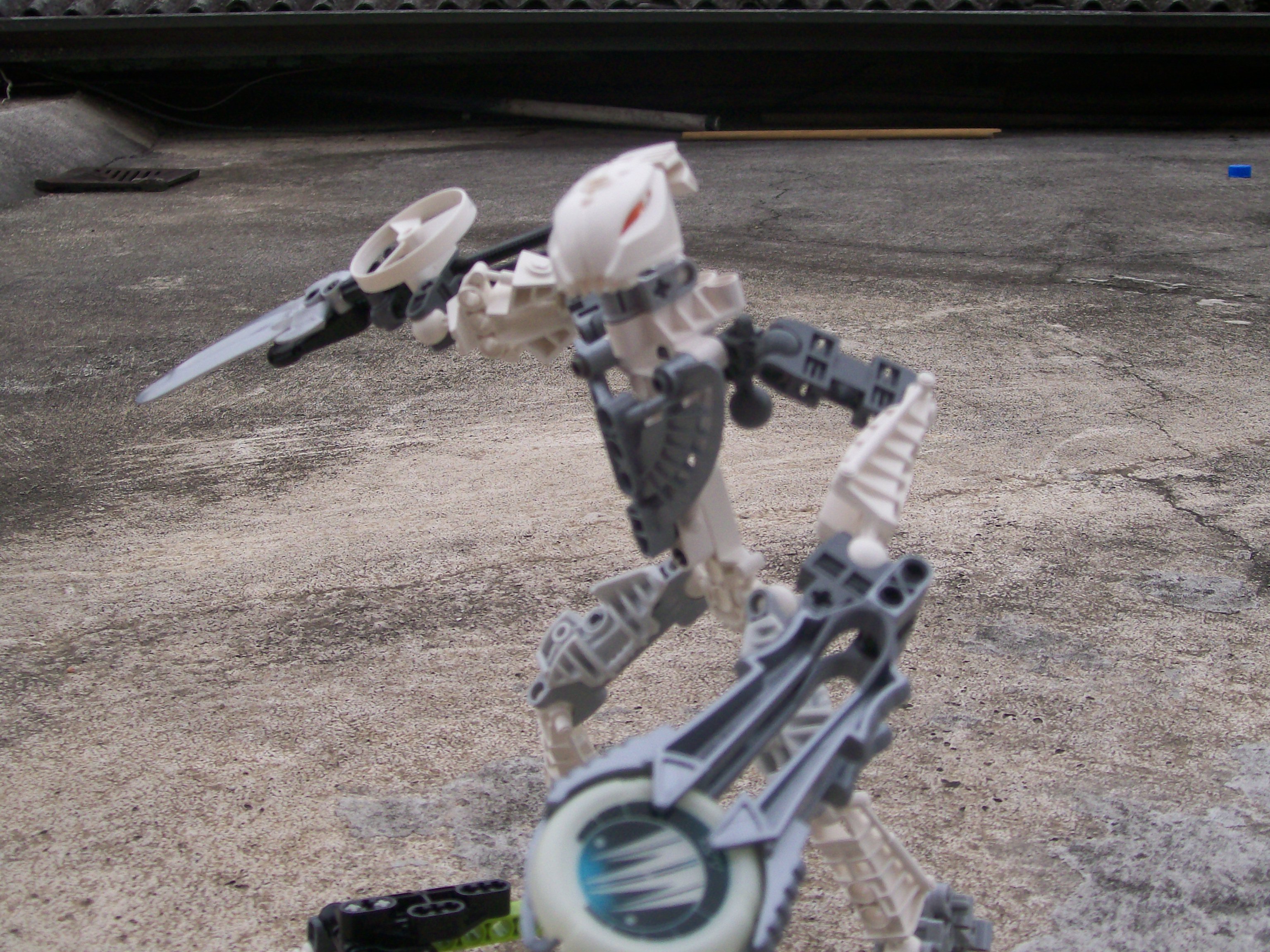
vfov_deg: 32.2
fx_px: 1651
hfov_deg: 42.1
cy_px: 476
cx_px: 635
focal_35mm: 45
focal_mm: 7.6
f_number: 3
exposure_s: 1/805
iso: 80
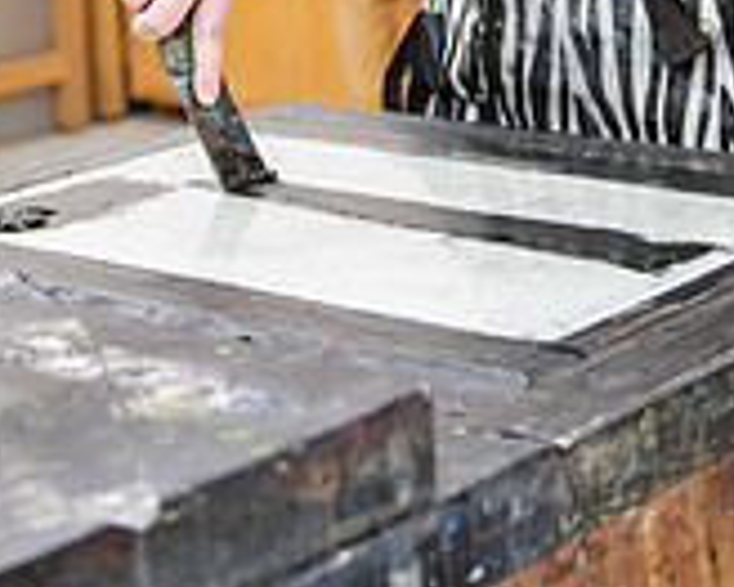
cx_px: 260
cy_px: -267
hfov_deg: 18.1
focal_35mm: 106
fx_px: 2301
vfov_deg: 13.7
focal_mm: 32
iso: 800
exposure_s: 1/200
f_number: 3.2
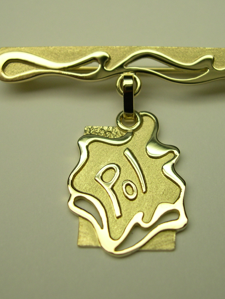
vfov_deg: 31.7
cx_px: 135
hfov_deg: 24.0
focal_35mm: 61
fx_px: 528
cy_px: 138
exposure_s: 1/203
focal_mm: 8
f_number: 2.8
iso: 100
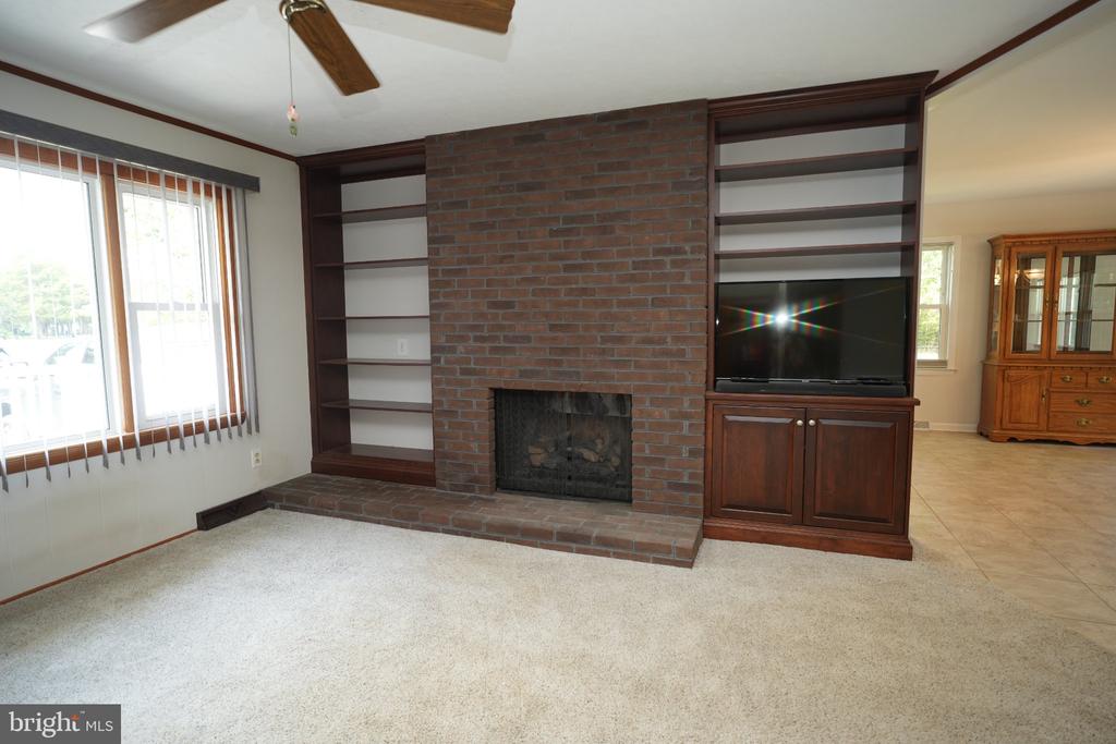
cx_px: 558
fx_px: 580
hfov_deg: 87.8
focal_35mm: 19
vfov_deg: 65.4
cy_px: 372
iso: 400
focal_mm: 18.7
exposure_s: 1/80
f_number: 3.2
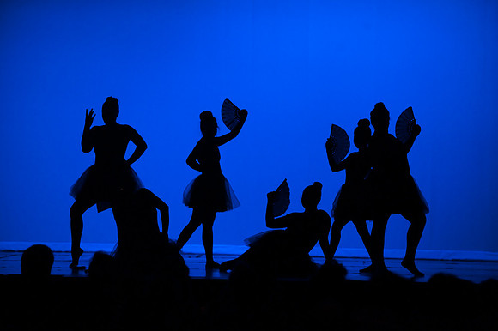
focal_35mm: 135
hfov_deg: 15.2
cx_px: 249
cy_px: 166
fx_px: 1866
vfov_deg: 10.1
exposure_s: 1/200
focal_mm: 135
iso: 3200
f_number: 2.8
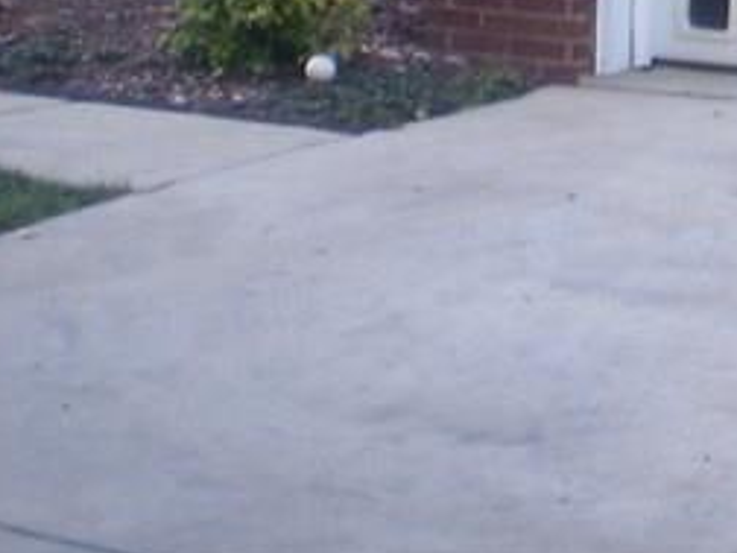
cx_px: 1182
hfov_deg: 12.7
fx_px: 3108
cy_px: -556
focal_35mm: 146
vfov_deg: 9.5
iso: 80
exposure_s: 1/30
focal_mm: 6.3
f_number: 3.1
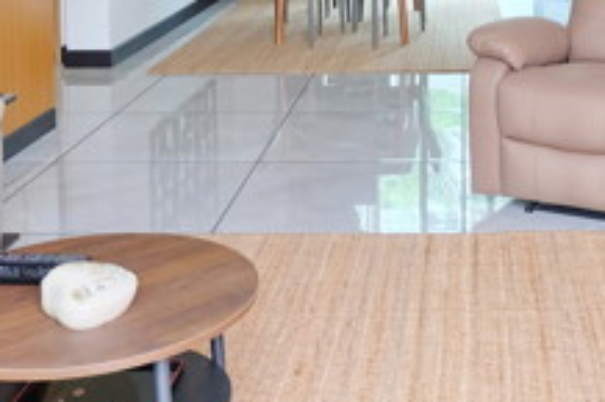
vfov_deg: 18.9
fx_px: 1108
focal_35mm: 66
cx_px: 447
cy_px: -133
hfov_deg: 30.1
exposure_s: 1/70
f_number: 3.5
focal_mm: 16
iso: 400
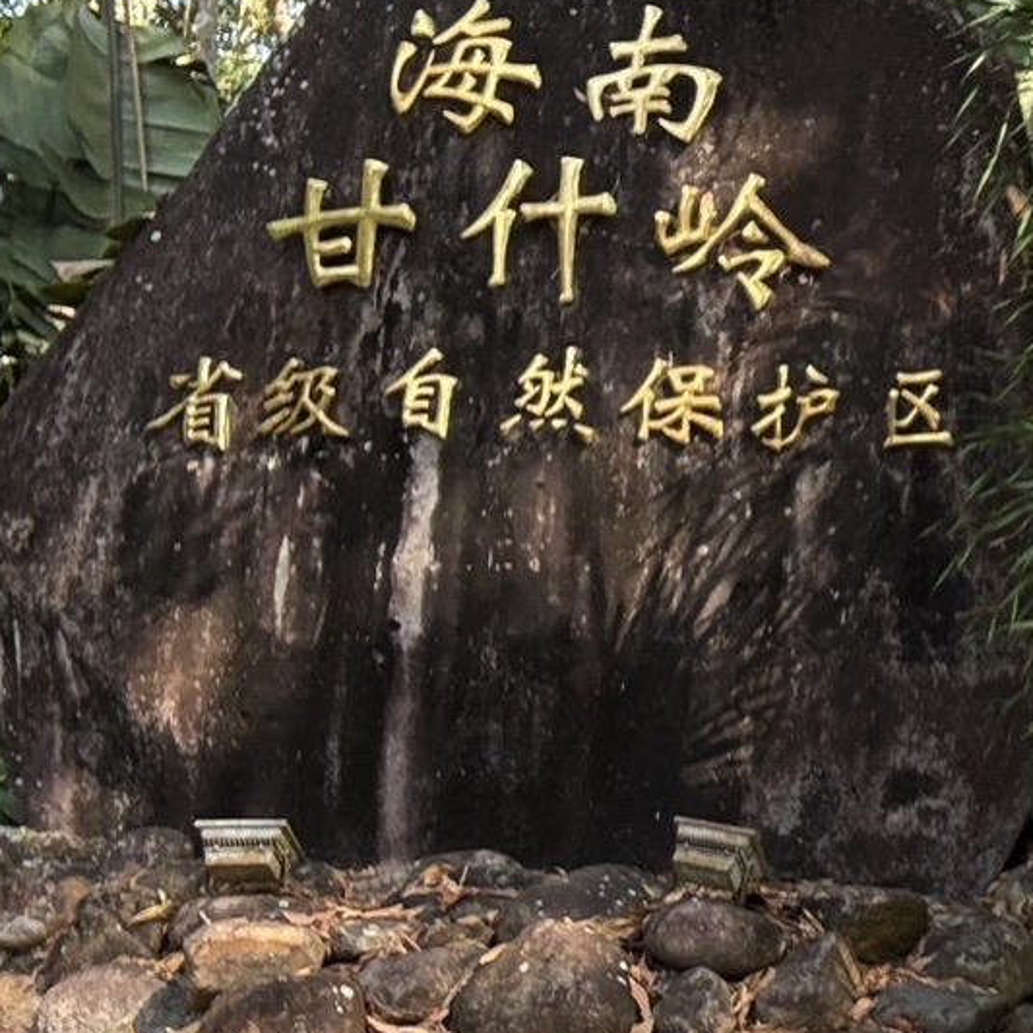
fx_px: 1688
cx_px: 943
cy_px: 307
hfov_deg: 32.2
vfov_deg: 33.6
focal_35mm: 50
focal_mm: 2.69
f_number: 1.9
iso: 80
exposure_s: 1/211
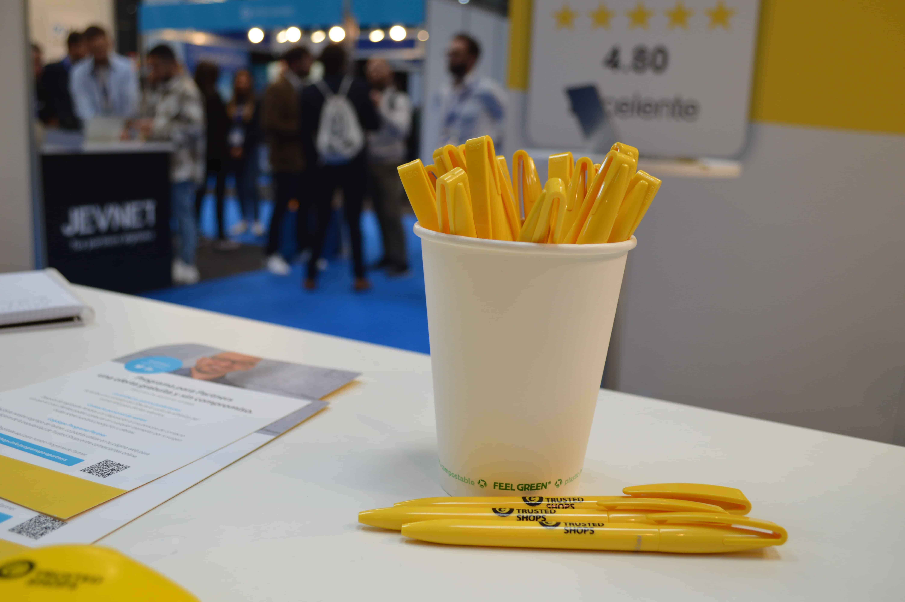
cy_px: 301
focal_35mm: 33
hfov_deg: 57.3
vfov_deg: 39.9
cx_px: 452
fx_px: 829
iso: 400
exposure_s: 1/80
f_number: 4.5
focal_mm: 22
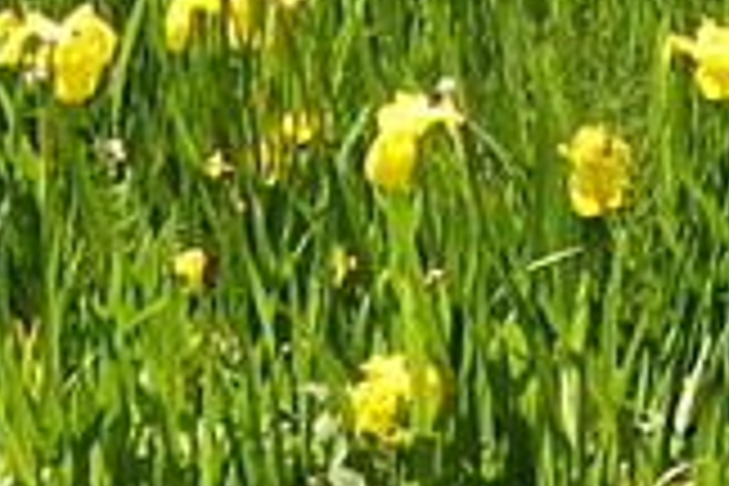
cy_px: -531
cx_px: 1282
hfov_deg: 7.8
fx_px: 5163
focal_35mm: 255
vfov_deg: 5.3
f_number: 3.4
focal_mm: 6
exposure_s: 1/640
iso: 125
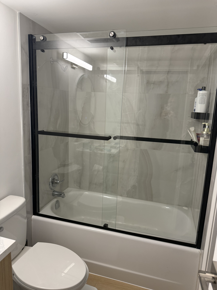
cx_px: 108
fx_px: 201
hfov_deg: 56.8
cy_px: 145
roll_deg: -1.7
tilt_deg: -10.7
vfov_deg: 71.6
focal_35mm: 24
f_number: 1.78
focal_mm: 6.76
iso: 200
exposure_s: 1/120
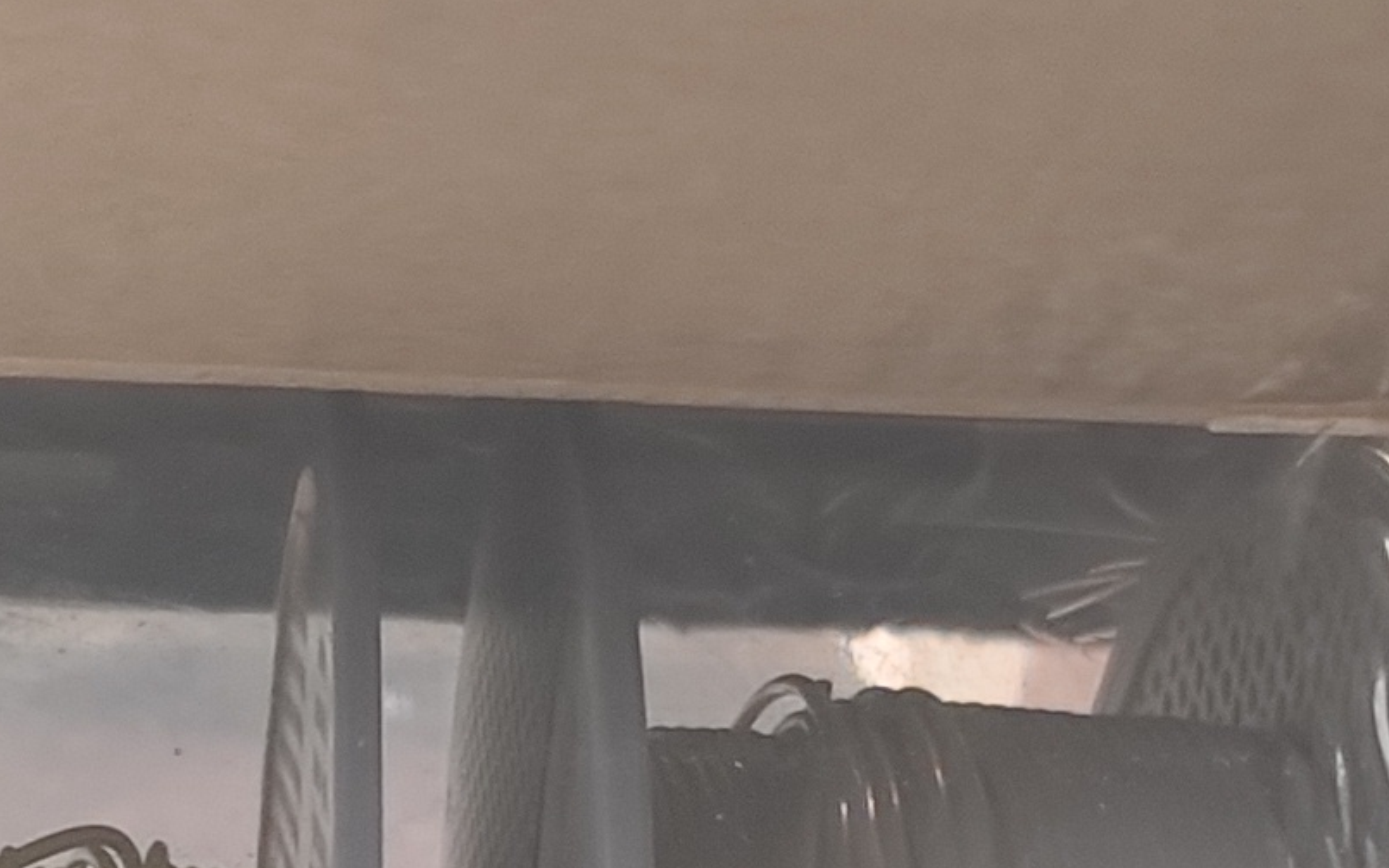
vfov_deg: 10.2
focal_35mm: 124
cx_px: 47
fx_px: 4694
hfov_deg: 16.5
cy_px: 1315
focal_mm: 5.5
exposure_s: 1/100
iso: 87
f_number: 1.75
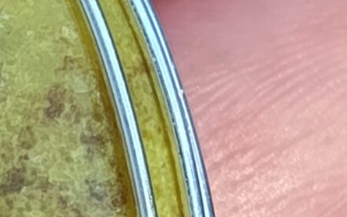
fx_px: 2771
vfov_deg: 4.5
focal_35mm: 293
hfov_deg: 7.1
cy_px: 194
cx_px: -110
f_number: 1.7
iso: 50
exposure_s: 1/202
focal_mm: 5.24
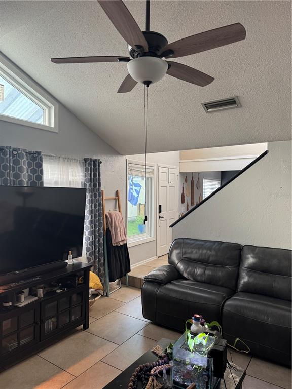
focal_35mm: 24
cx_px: 146
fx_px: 270
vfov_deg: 71.6
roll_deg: +0.2
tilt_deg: +0.5
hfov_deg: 56.8
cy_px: 194
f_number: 1.78
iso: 125
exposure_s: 1/60
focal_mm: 6.76
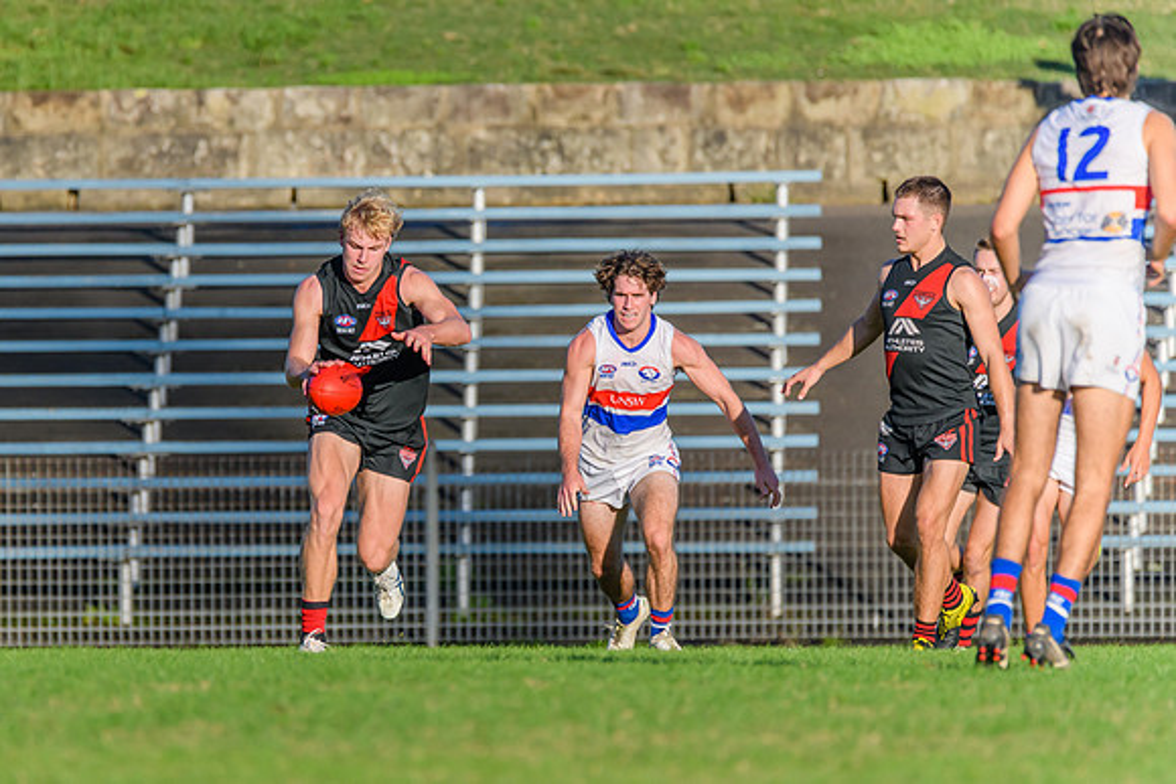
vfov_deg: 1.7
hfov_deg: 2.5
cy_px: 446
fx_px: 26926
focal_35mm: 824
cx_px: 383
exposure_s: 1/2000
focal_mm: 600
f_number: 6.3
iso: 800
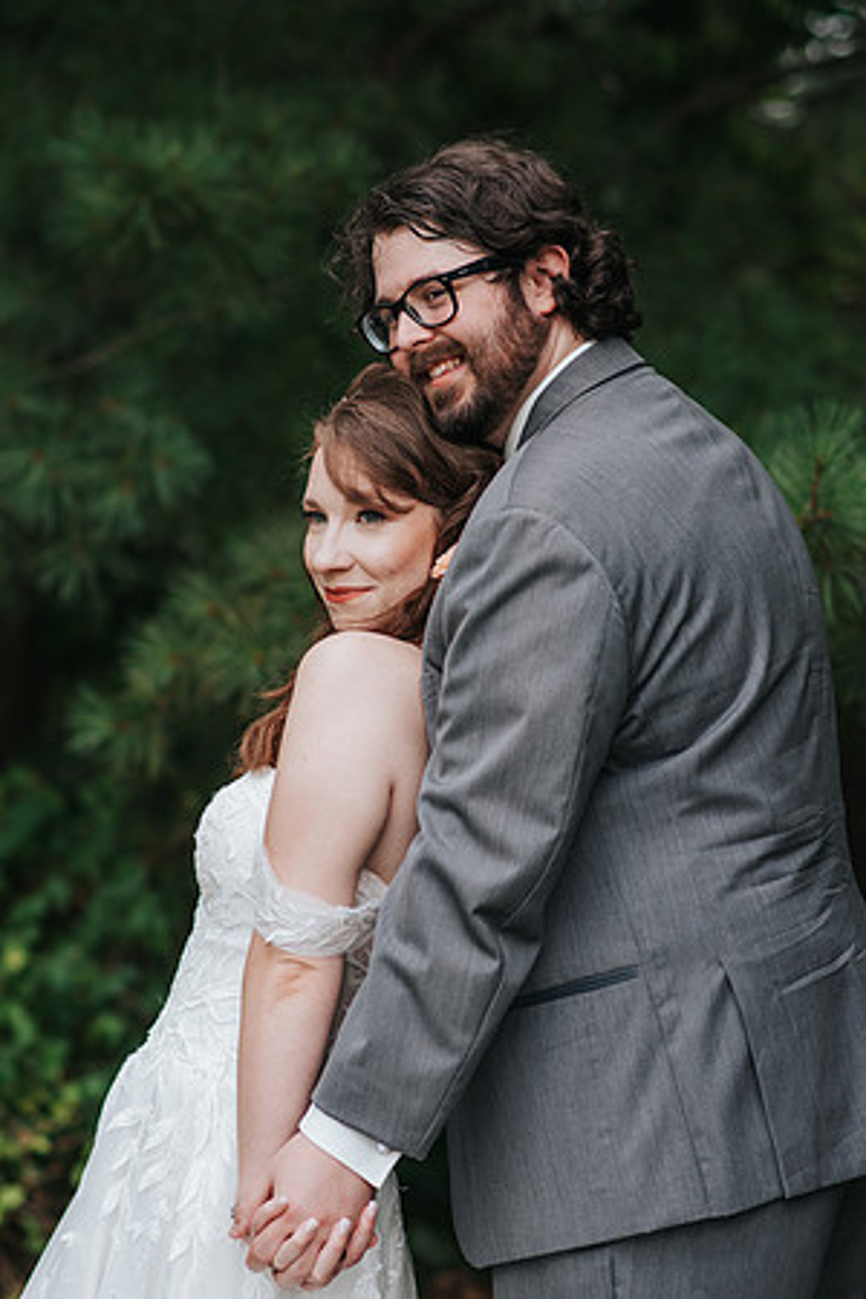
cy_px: 650
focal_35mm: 128
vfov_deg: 16.1
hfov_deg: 10.8
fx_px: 4600
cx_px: 433
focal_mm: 85
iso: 200
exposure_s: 1/640
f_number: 2.8
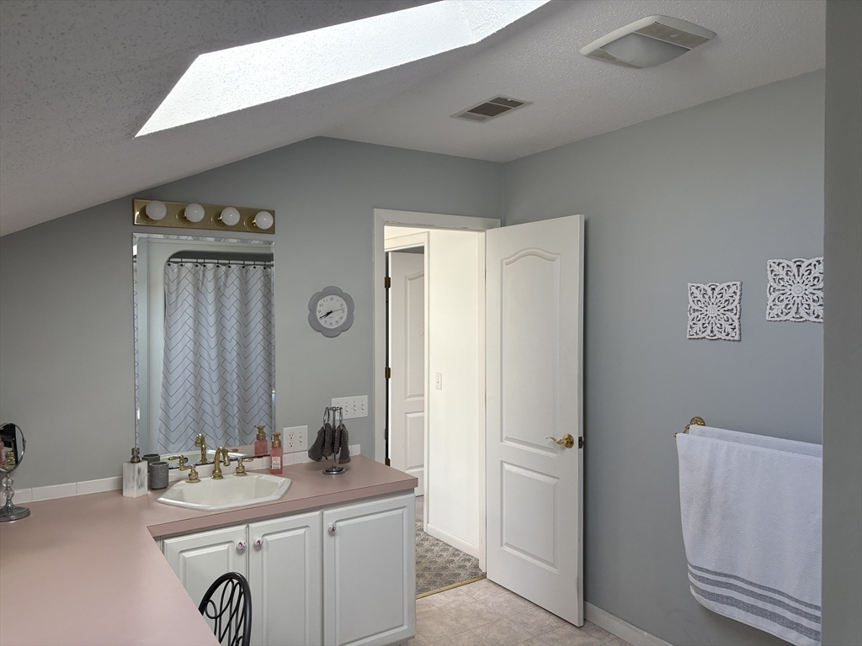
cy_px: 323
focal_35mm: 26
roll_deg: +0.5
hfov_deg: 67.3
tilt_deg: -1.1
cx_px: 431
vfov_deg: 53.1
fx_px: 647
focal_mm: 5.96
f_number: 1.6
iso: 80
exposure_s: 1/123
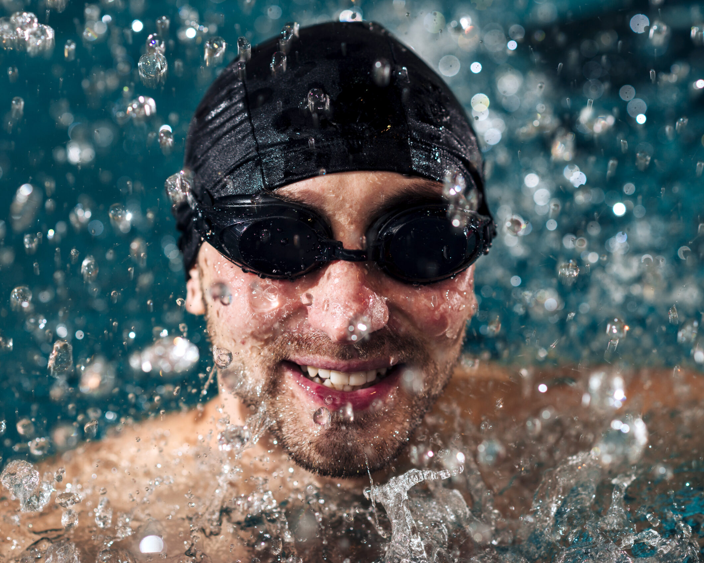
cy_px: 281
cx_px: 319
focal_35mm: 119
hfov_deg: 16.2
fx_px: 2480
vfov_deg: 13.0
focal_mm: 105
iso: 200
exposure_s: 1/250
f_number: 3.5
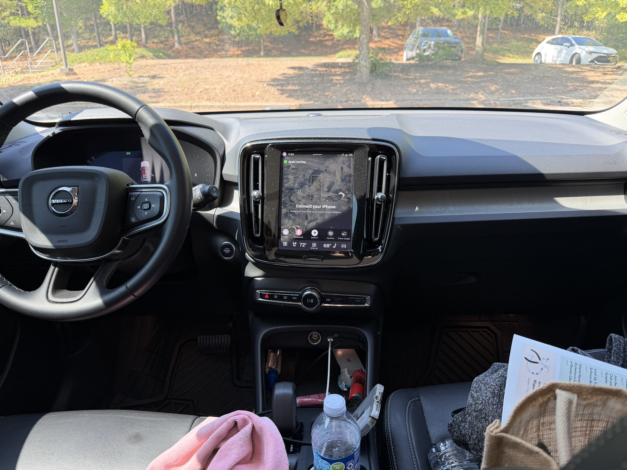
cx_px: 314
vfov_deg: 56.8
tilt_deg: -19.8
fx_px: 435
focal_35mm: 24
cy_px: 235
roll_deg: +0.5
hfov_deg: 71.6
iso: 100
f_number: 1.78
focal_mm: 6.76
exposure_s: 1/193
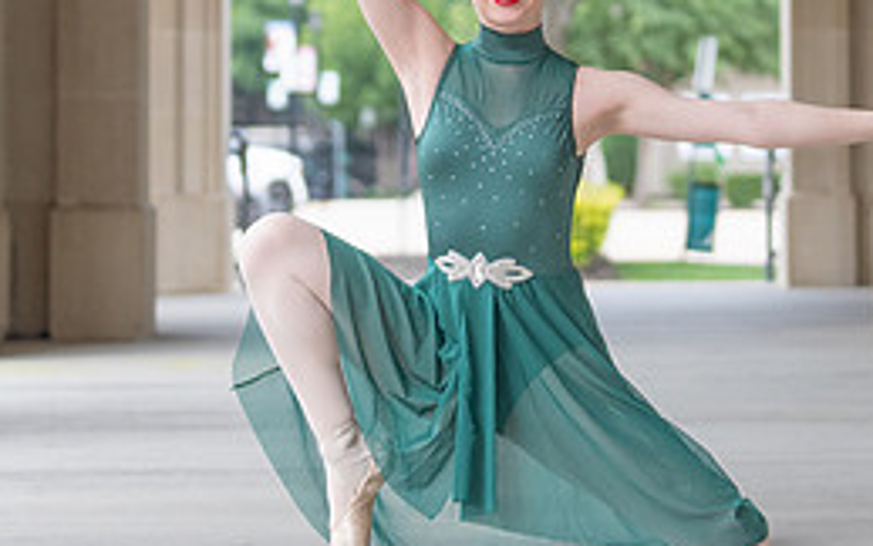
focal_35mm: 176
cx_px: 461
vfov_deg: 7.4
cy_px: -47
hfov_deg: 11.9
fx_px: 4188
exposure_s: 1/320
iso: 400
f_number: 2.8
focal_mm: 70
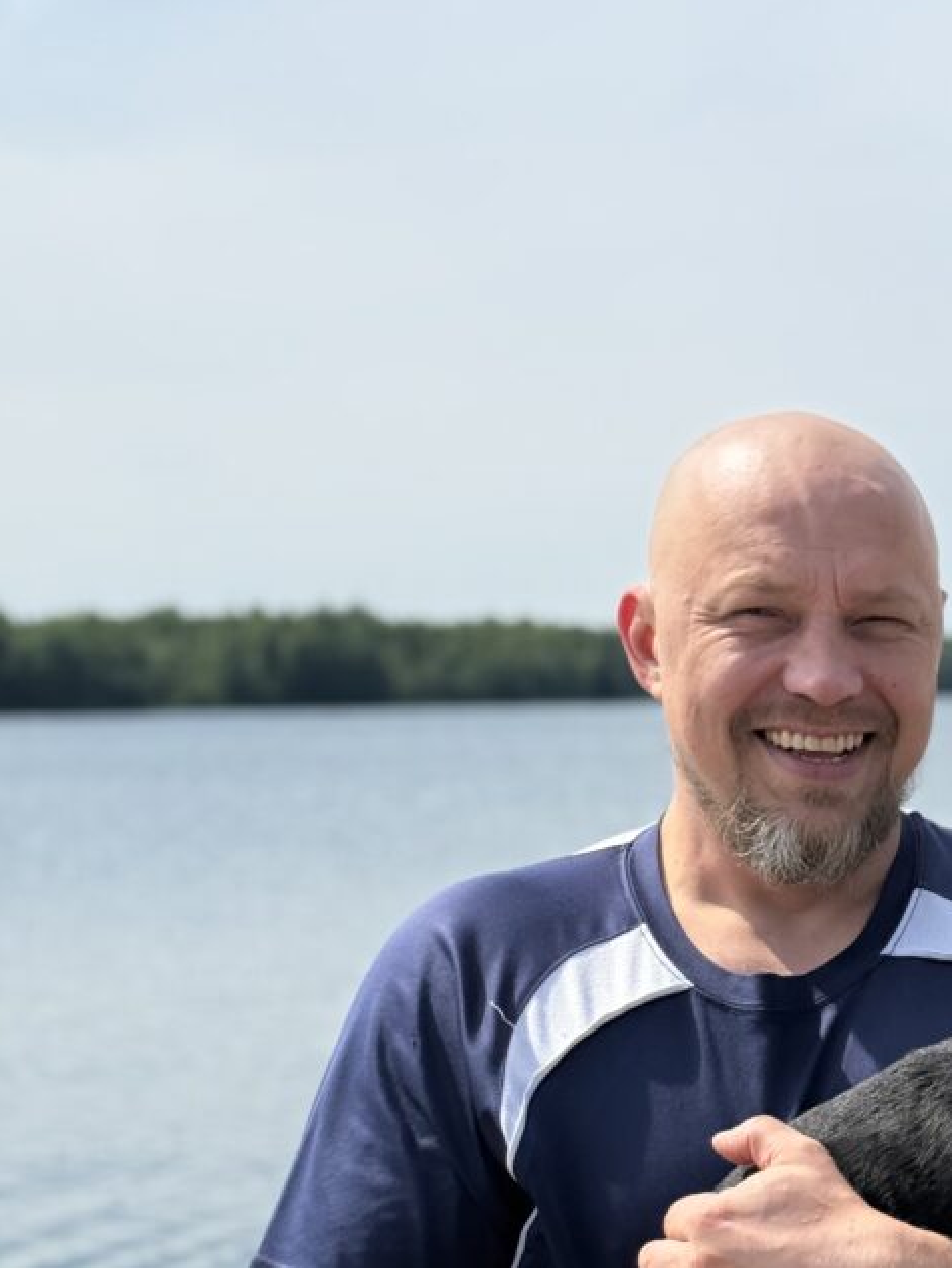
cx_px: 767
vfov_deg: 24.6
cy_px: 1012
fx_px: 2858
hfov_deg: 18.7
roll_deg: +0.8
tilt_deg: -4.1
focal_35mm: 78
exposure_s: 1/7143
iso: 100
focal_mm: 6.76
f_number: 1.78
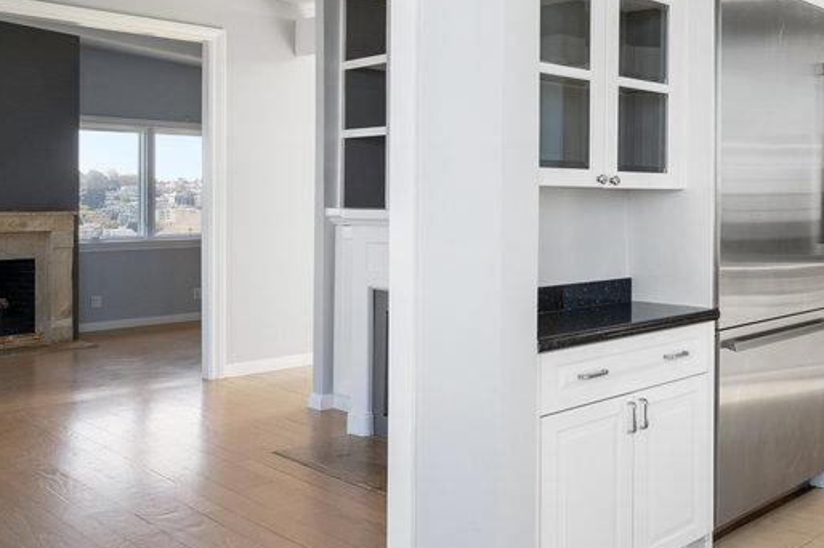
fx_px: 801
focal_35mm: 35
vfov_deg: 37.6
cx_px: 853
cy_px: 212
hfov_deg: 44.7
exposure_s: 1/50
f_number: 9
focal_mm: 15
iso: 200
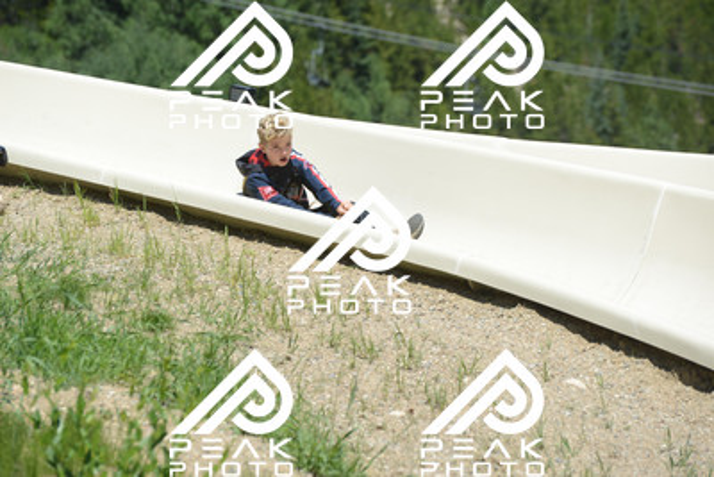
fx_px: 3869
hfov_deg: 10.5
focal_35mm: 195
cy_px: 238
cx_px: 357
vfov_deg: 7.0
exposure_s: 1/1250
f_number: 6.3
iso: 400
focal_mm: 195
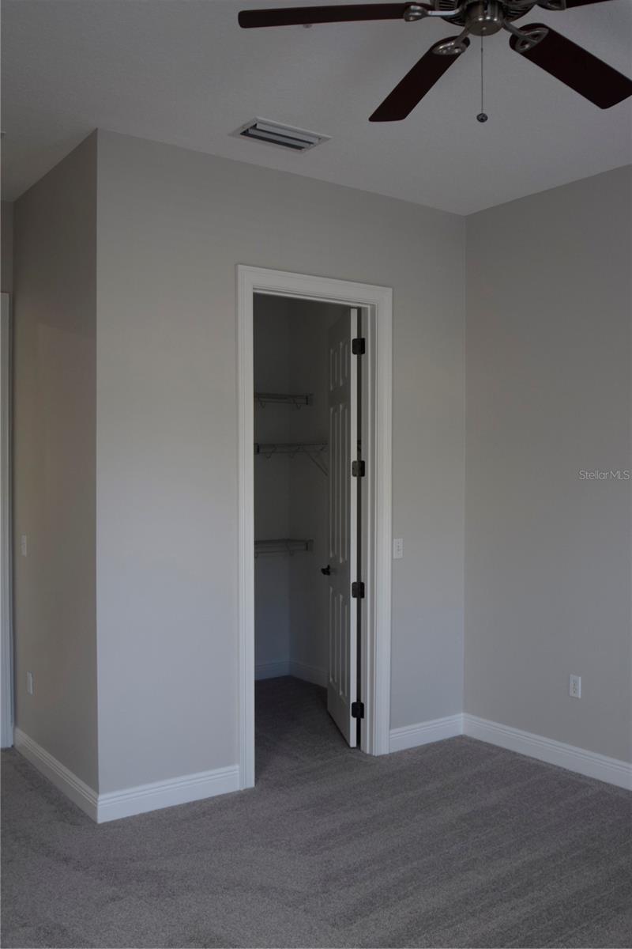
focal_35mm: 32
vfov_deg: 59.5
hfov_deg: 41.7
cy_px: 474
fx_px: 829
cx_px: 316
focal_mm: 21
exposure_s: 1/60
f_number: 4.5
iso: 560
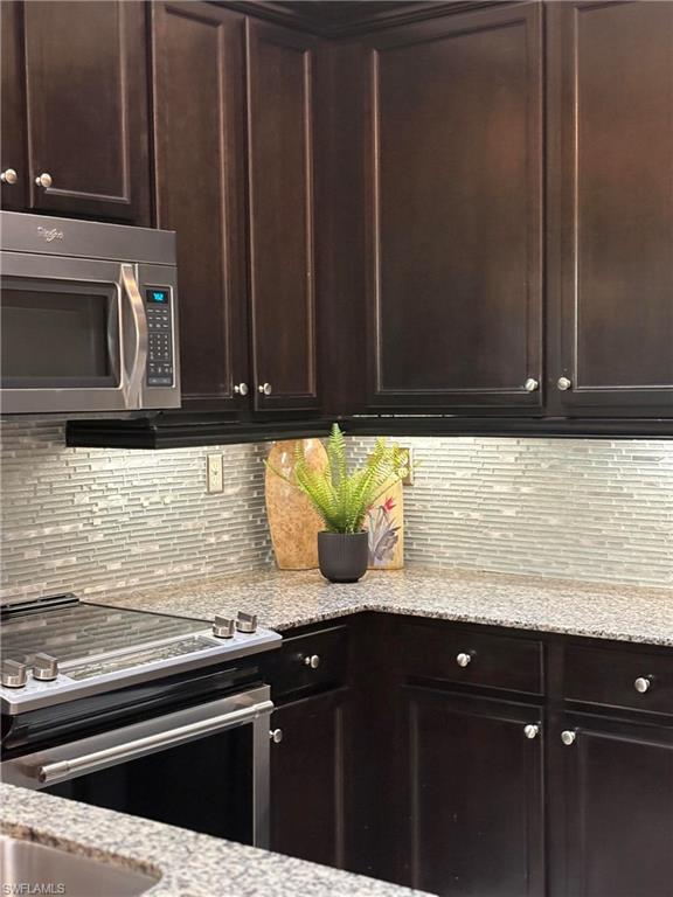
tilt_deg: -2.0
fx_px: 1348
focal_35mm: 52
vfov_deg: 36.8
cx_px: 336
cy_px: 448
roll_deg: +0.7
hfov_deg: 28.0
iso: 250
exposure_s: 1/30
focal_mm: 5.96
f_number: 1.6
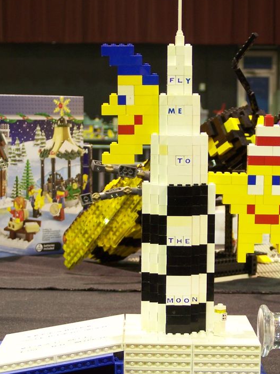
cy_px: 207
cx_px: 161
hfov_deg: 13.5
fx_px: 1186
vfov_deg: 17.9
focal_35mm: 110
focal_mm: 12.4
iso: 80
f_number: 3.2
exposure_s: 1/2
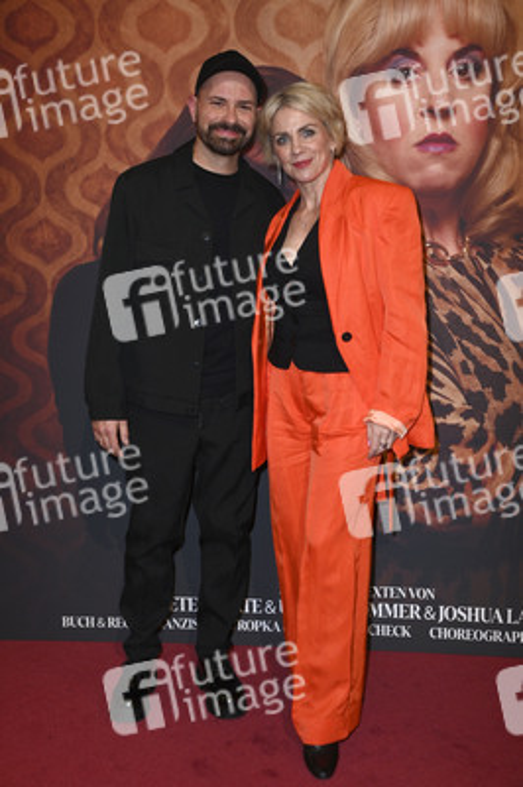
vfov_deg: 41.1
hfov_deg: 28.0
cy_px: 394
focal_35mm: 48
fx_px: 1048
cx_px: 262
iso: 1250
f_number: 5.6
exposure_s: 1/250
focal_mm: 48
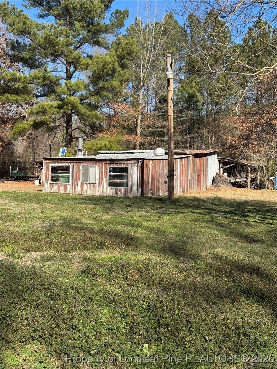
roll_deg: -1.0
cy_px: 184
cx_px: 138
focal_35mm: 48
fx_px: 512
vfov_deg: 39.7
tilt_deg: -1.1
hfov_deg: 30.3
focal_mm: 6.76
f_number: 1.78
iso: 64
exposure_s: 1/2833
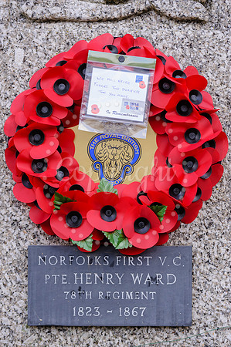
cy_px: 174
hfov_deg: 14.8
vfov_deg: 22.2
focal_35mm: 92
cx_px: 116
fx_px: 887
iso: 800
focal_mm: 92
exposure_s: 1/500
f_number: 4.8
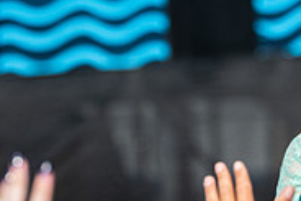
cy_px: 101
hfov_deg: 4.2
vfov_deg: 2.8
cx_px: 374
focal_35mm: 492
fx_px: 4117
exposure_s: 1/5000
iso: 200
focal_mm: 130
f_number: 4
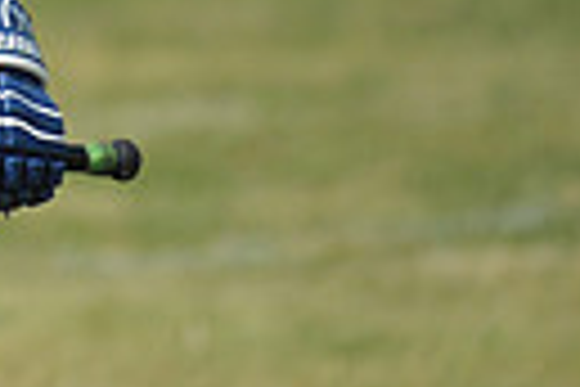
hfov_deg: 1.4
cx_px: -346
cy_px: -328
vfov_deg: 0.9
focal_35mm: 1523
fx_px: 24535
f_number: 4
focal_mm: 340
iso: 640
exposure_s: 1/4000
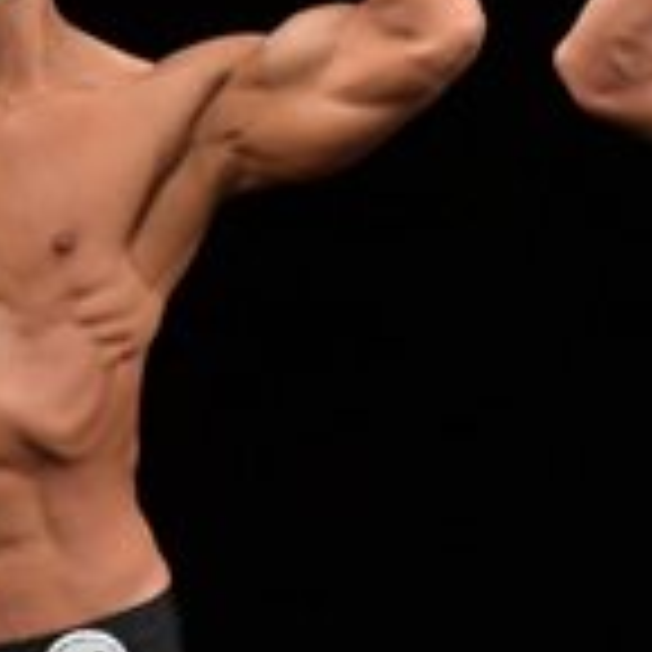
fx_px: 27489
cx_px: 1104
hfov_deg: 1.4
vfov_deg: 1.4
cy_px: 670
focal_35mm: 1290
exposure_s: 1/400
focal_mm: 190
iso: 2500
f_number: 5.6
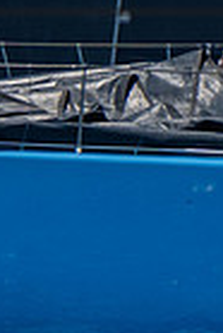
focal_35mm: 4404
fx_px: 40816
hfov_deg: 0.3
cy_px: -296
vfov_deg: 0.5
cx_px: 70
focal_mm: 400
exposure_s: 1/1600
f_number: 5.6
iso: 320
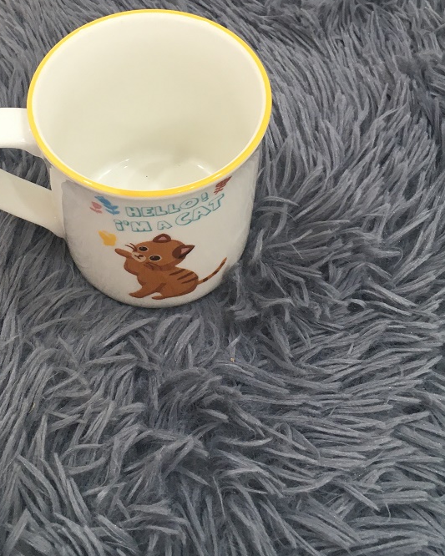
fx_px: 839
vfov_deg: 35.7
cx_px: 149
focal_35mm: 51
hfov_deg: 29.5
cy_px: 129
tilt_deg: -50.4
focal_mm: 4.15
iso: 80
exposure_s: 1/33
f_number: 2.2
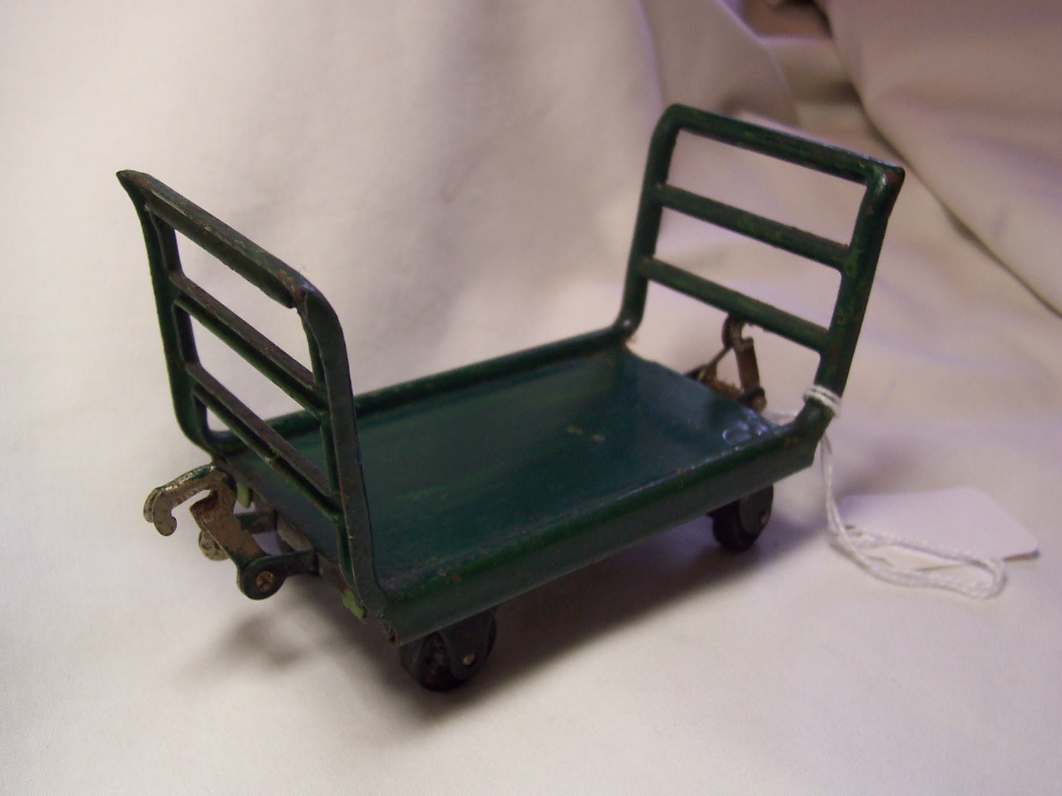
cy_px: 398
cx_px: 531
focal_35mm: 37
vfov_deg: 38.7
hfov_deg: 50.1
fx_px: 1135
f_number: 2.8
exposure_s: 1/45
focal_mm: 5.6
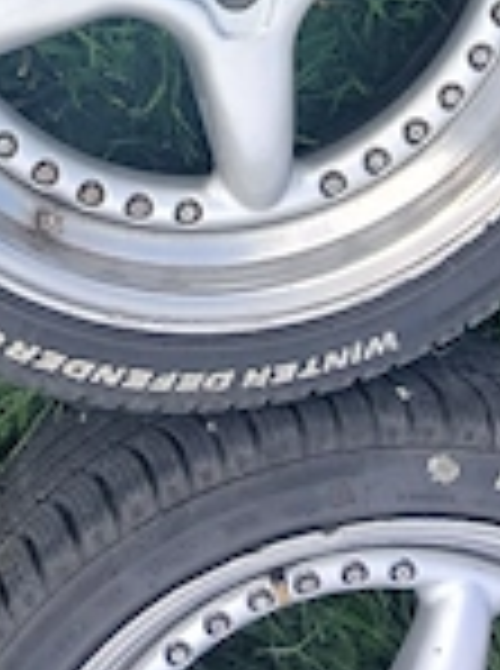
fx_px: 1354
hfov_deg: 20.9
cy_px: -189
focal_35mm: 70
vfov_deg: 24.5
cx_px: 180
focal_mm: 3.98
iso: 20
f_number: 1.8
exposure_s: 1/133
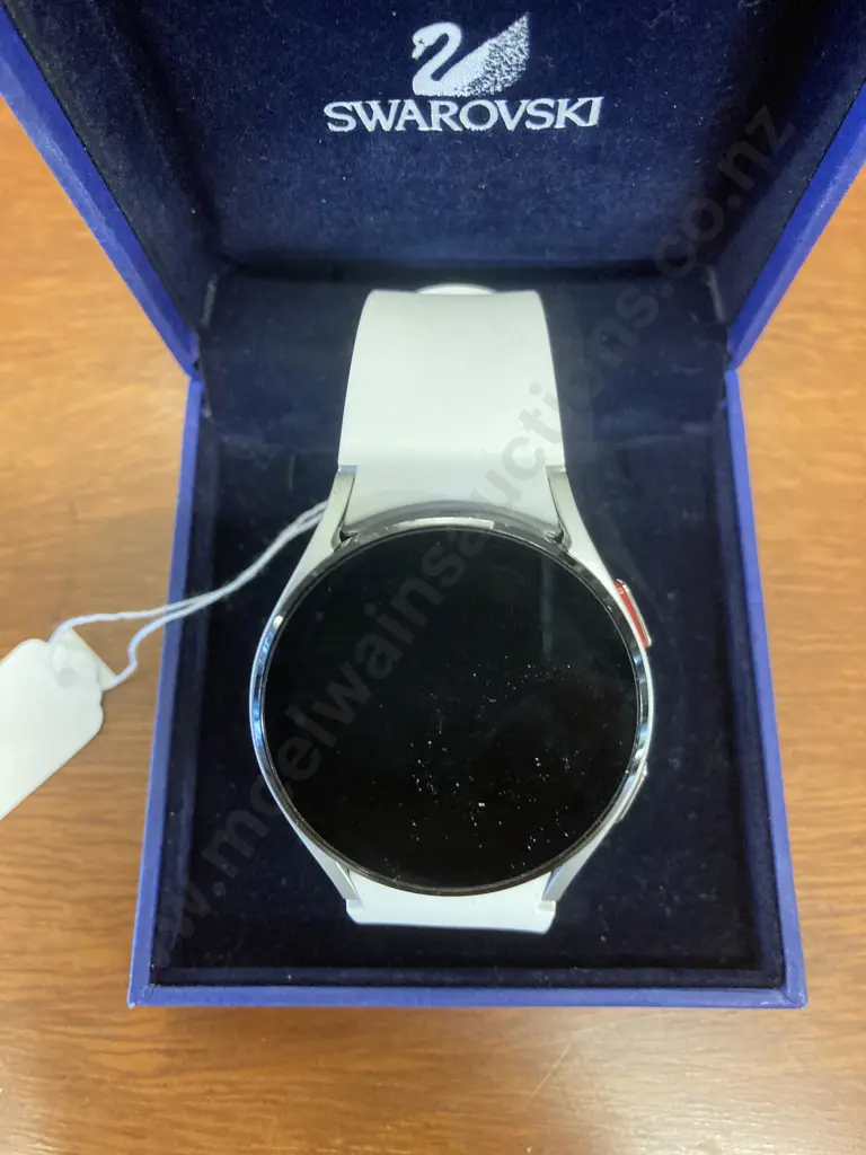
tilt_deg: -69.6
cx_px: 433
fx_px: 934
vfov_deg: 63.4
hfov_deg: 49.7
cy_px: 578
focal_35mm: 28
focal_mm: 3.99
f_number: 1.8
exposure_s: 1/25
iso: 320
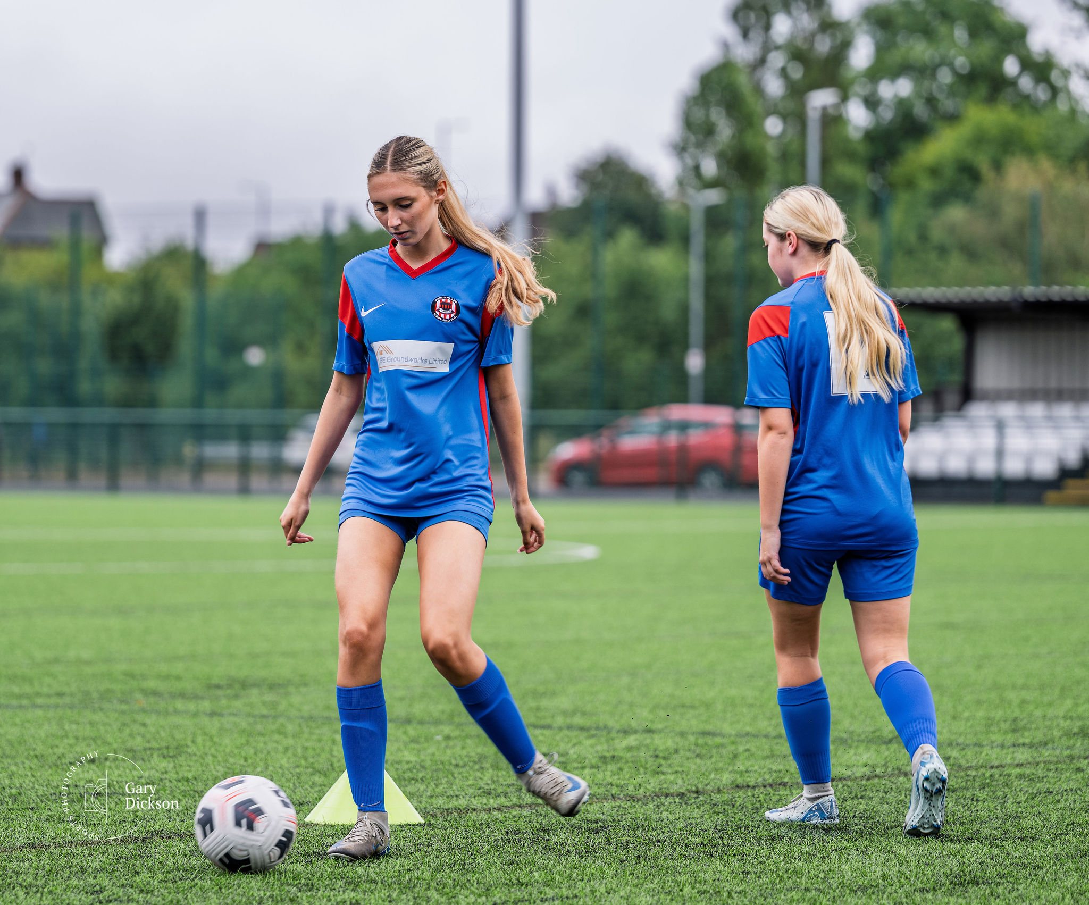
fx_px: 5899
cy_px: 377
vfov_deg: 8.8
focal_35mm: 180
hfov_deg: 10.5
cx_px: 465
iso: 64
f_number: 2.8
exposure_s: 1/400
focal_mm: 130
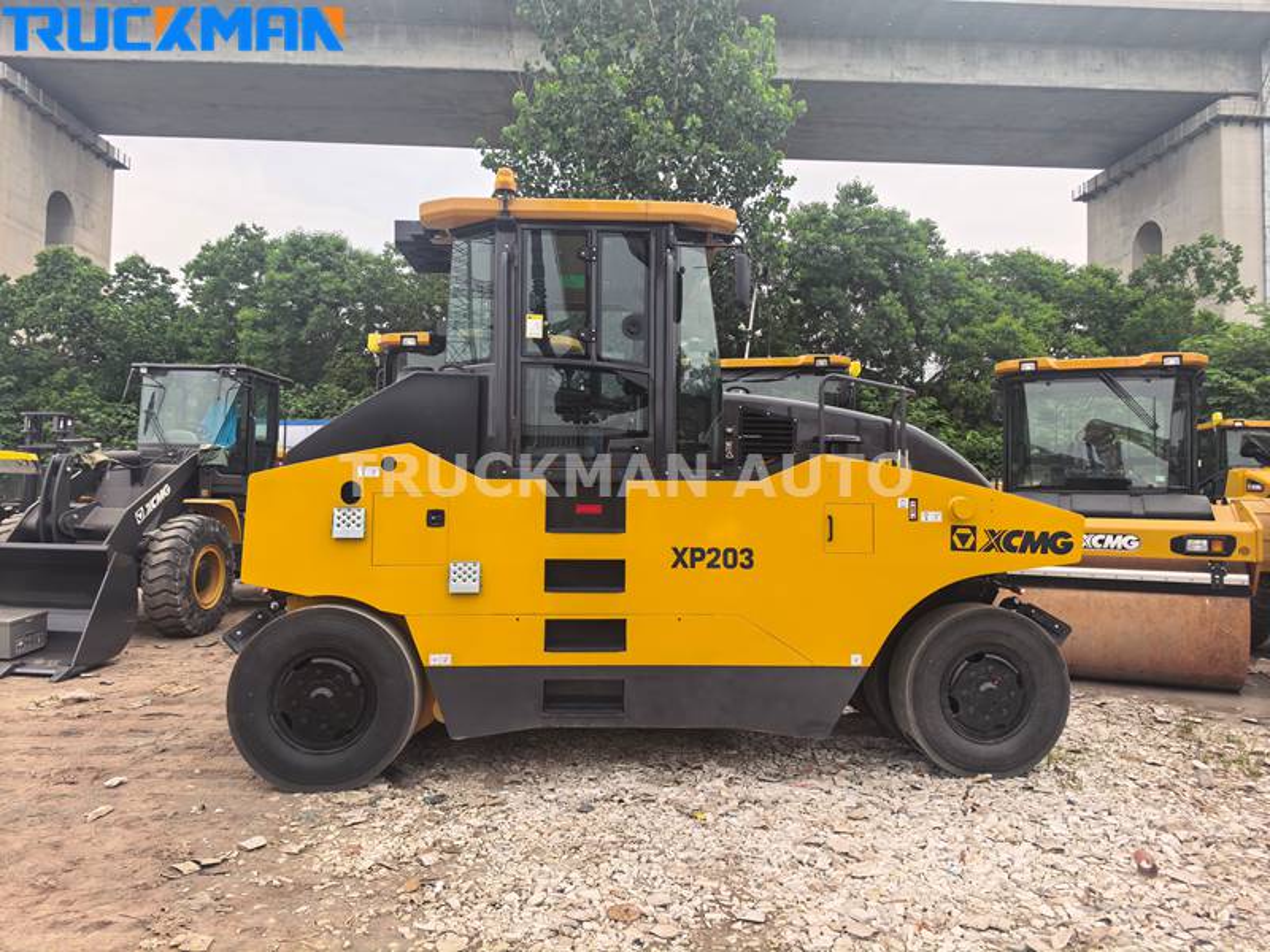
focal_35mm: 24
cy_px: 476
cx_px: 635
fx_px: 881
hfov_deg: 71.6
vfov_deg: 56.8
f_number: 2
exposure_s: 1/3704
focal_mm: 5.75
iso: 50
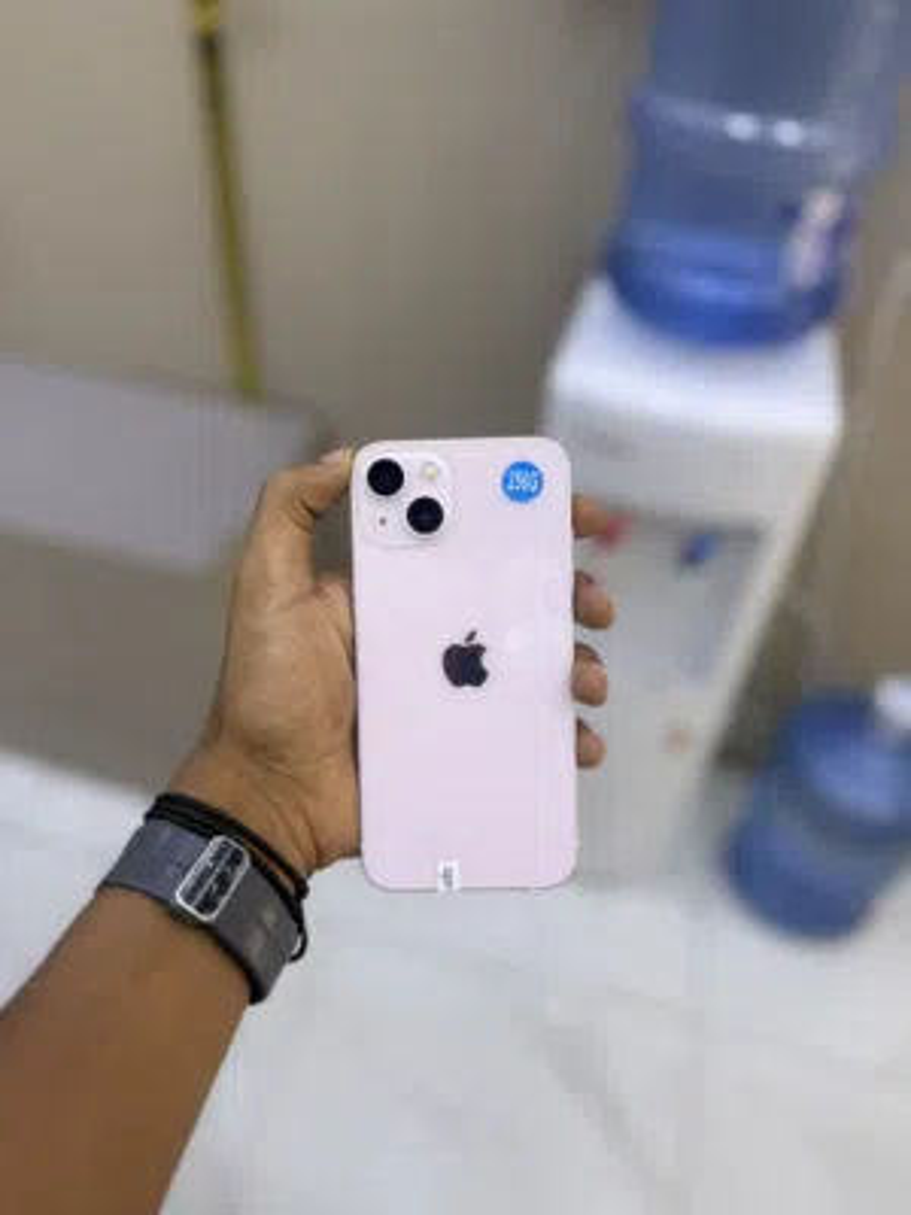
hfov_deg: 56.8
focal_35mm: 24
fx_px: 842
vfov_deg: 71.6
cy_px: 608
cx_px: 456
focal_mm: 6.76
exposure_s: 1/172
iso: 64
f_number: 1.78
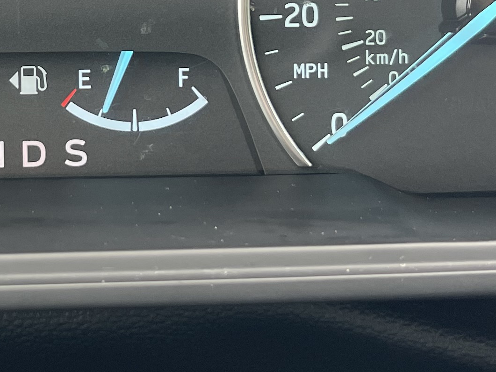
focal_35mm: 95
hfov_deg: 19.9
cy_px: -32
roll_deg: -0.4
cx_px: -14
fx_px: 1361
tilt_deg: -21.0
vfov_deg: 15.2
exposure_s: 1/121
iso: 80
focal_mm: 5.1
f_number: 1.6
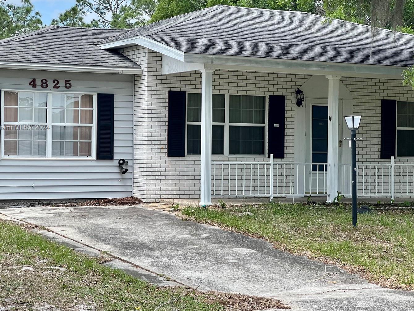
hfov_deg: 21.3
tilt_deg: +0.2
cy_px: 128
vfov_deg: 16.1
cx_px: 198
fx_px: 1100
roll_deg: -0.5
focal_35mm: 92
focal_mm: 9
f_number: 2.8
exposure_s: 1/264
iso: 32
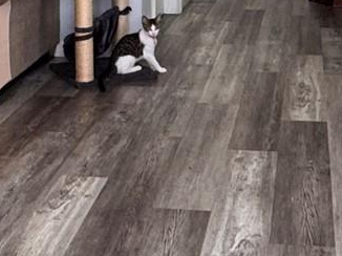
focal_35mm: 88
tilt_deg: -3.9
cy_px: -111
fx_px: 869
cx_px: 211
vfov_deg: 15.6
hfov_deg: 22.2
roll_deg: -0.4
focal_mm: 2.22
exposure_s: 1/120
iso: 200
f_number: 2.2
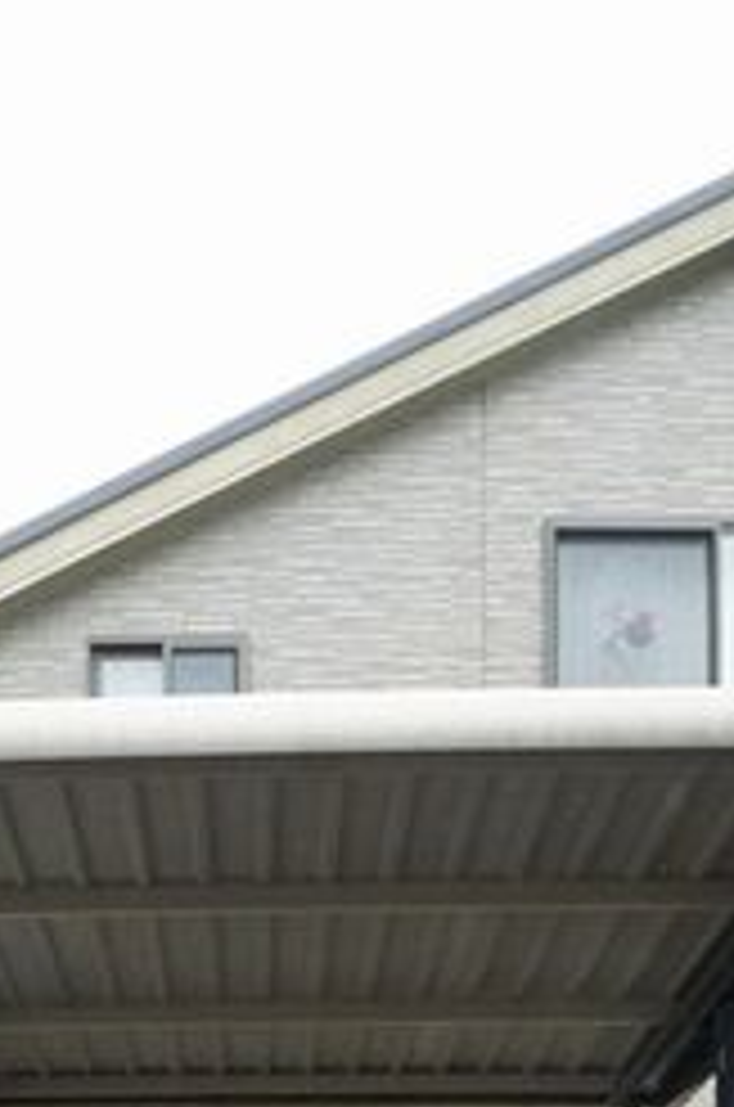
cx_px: 207
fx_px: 1413
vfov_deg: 30.9
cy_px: 1514
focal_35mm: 46
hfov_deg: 28.8
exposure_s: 1/250
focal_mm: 10
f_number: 9
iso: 1600
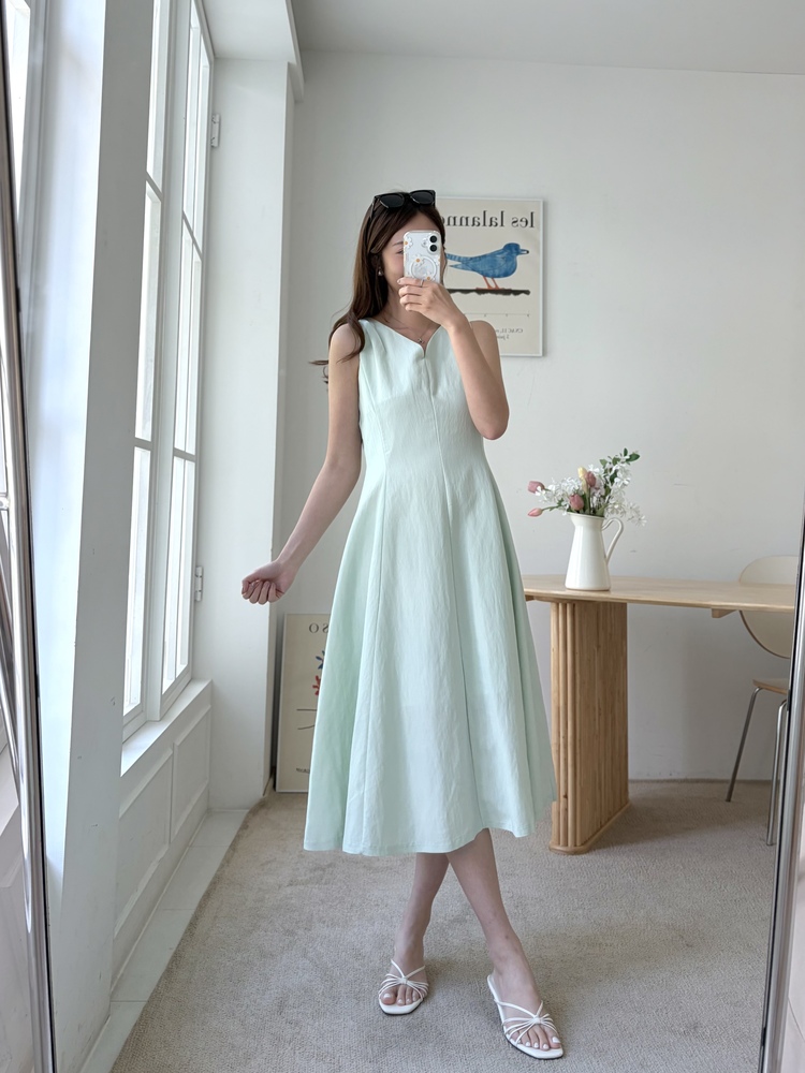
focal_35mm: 26
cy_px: 536
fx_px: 806
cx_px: 402
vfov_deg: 67.3
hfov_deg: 53.1
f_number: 1.6
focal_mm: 5.96
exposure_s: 1/120
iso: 80
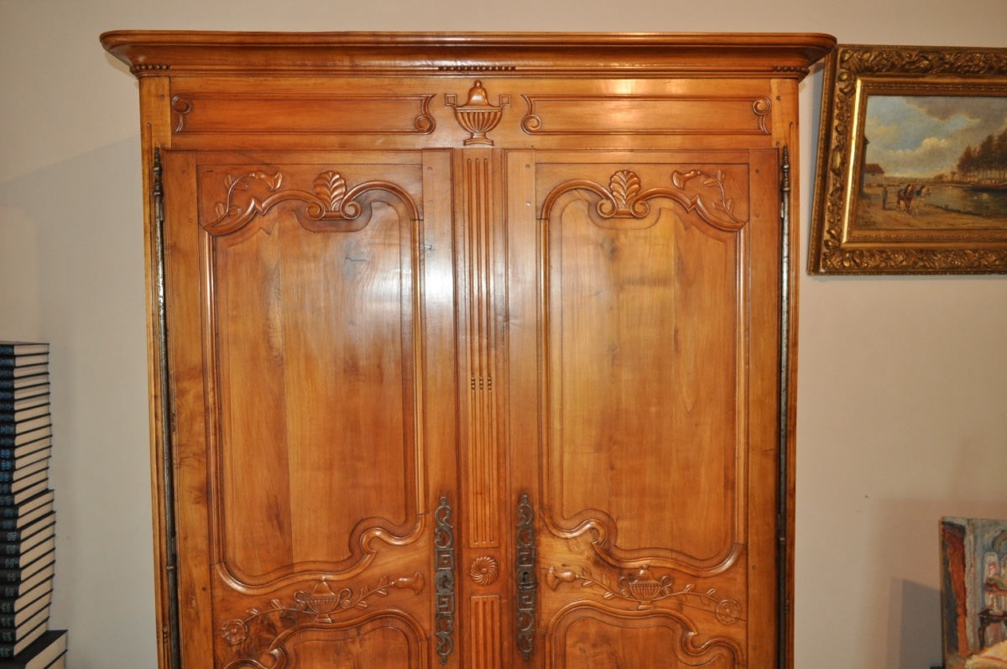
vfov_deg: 47.8
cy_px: 334
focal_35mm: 27
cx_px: 504
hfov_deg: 67.4
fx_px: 754
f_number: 3.5
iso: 800
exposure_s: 1/60
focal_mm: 18
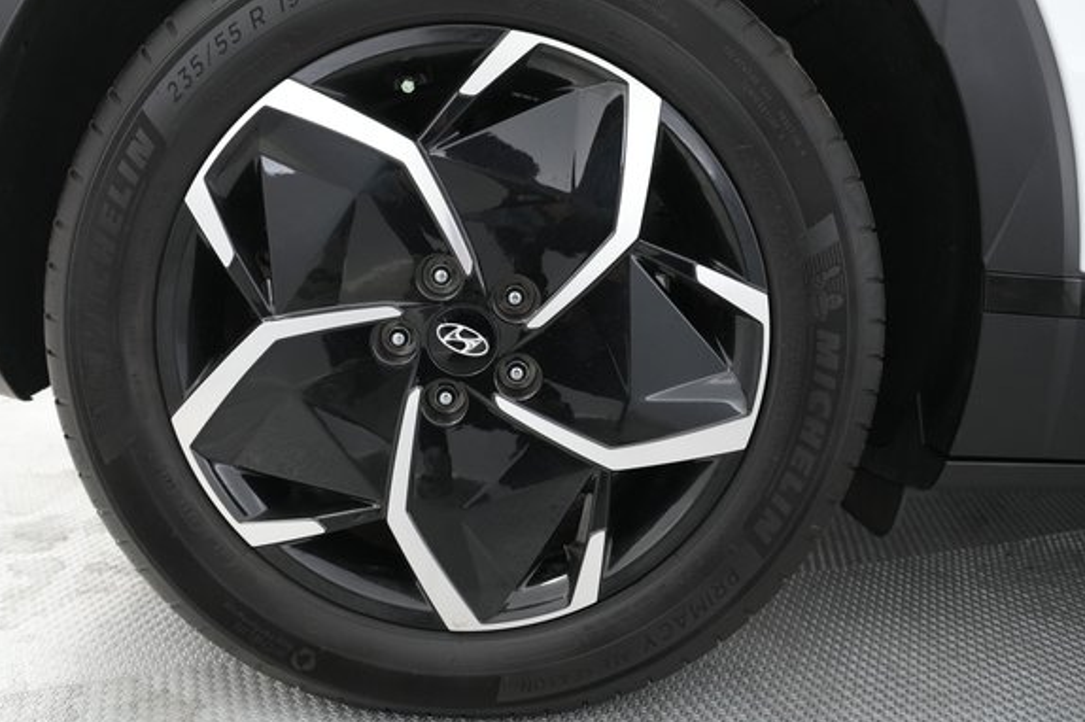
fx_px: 873
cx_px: 499
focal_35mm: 29
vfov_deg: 44.8
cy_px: 323
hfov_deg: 63.6
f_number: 4.5
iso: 3200
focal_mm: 26
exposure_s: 1/60
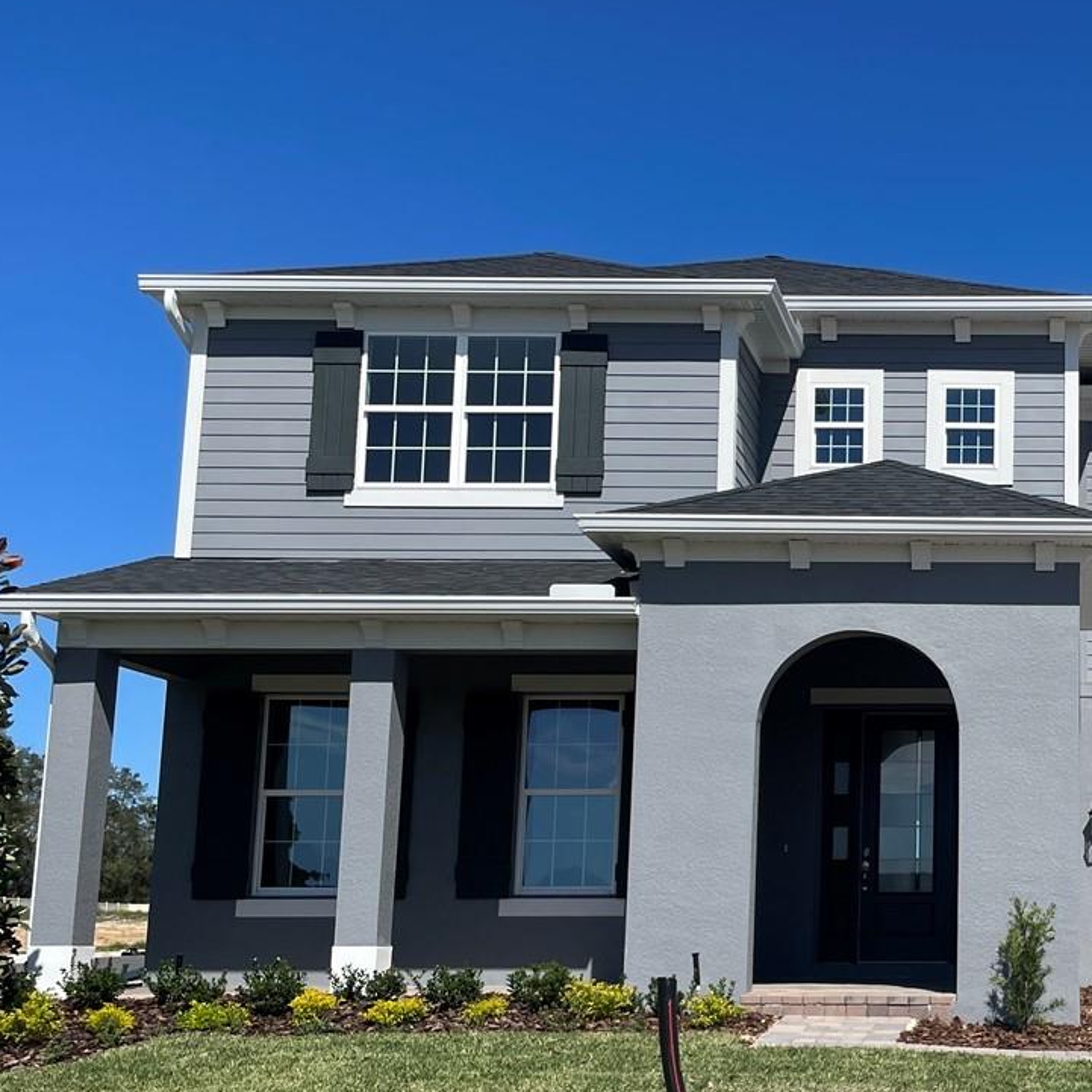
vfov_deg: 33.3
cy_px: 650
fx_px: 1820
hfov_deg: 31.1
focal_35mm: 51
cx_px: 1080
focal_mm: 4.2
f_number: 1.6
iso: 32
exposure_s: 1/5051
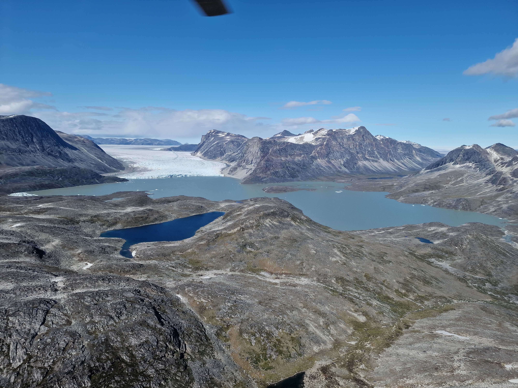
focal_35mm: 23
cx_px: 259
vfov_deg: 58.9
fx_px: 344
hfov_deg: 73.9
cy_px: 194
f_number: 1.8
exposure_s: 1/15873
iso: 50
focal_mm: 6.4
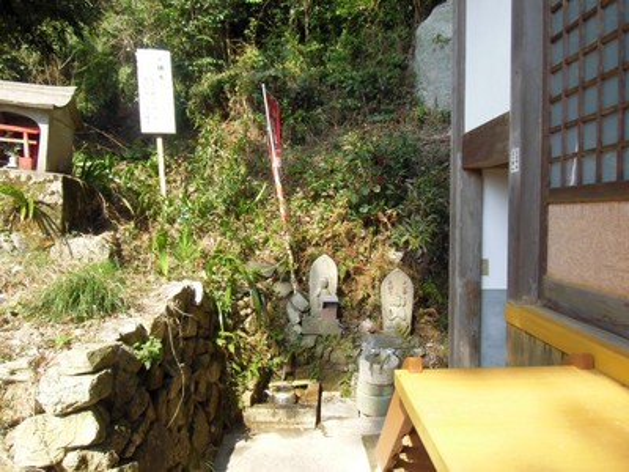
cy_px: 236
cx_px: 314
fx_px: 436
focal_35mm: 24
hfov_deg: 71.6
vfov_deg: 56.8
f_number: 3
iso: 64
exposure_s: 1/160
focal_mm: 4.24
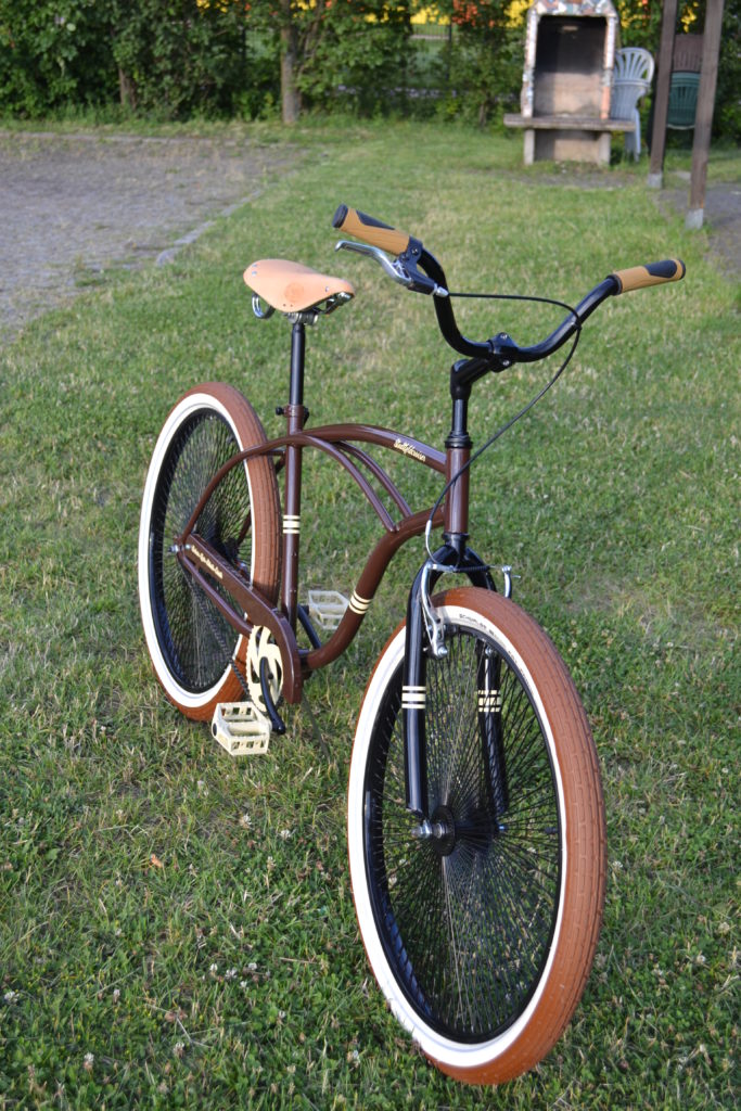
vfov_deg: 41.1
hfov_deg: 28.1
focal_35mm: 48
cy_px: 556
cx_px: 370
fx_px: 1481
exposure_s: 1/160
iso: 200
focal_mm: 32
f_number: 4.8
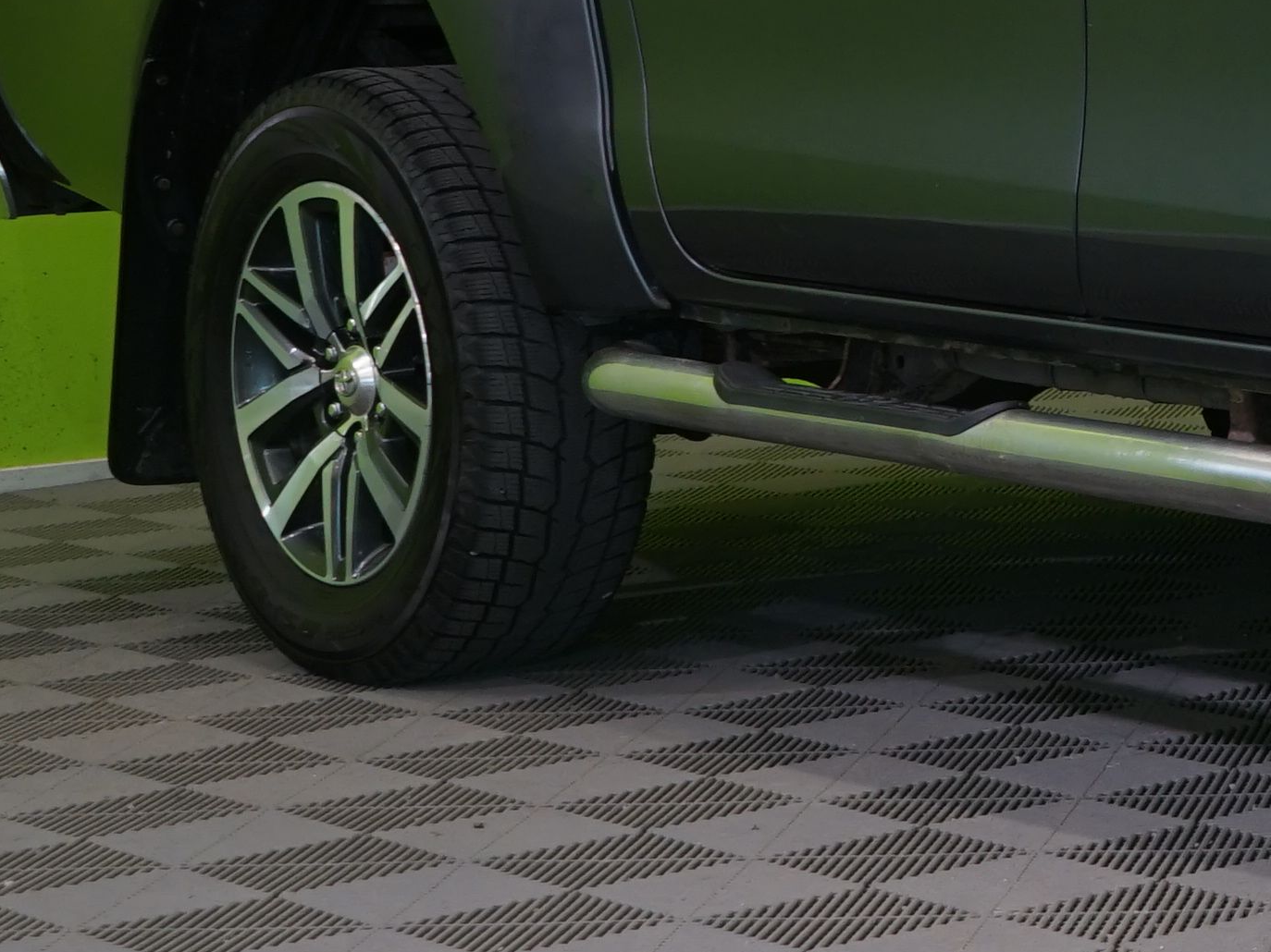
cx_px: 2122
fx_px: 4626
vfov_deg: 11.7
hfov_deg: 14.2
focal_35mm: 126
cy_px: 79
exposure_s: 1/40
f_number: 5.6
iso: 400
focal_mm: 30
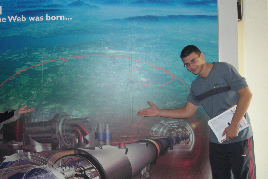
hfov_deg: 41.0
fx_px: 357
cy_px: 85
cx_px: 111
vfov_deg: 28.1
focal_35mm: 48
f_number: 3.2
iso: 221
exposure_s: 1/60
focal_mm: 6.3
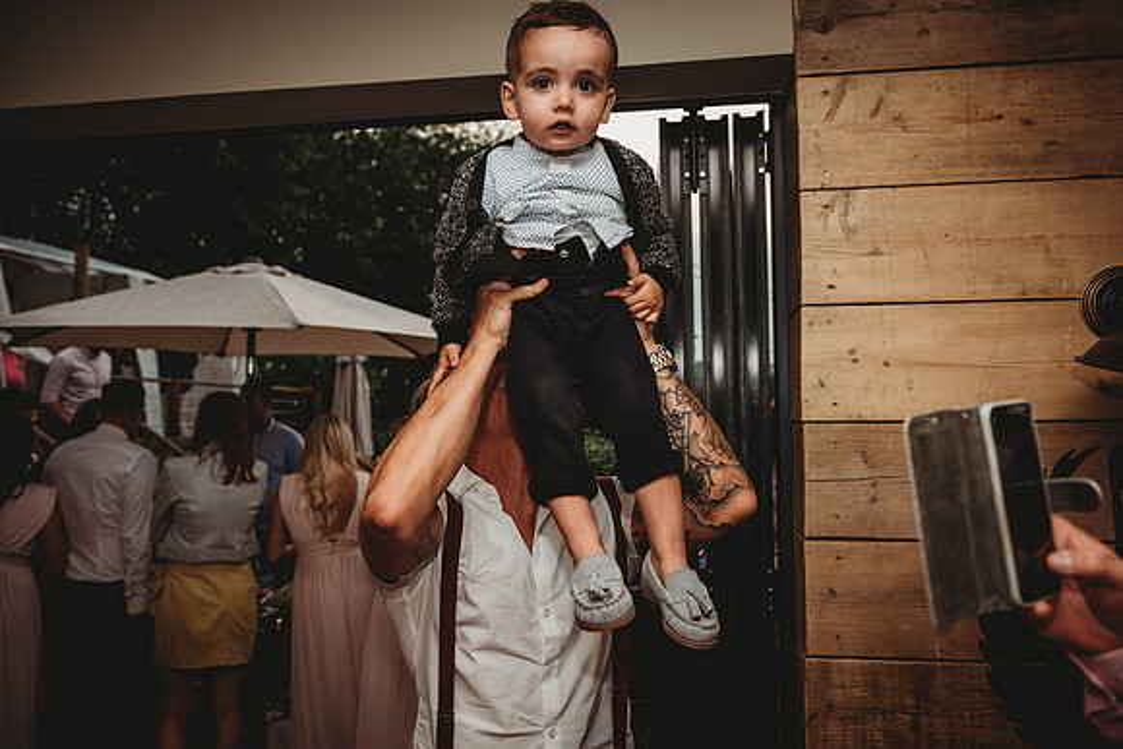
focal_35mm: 32
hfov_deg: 58.7
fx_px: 998
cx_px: 562
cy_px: 374
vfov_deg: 41.1
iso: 100
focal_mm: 32
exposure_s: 1/100
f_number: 4
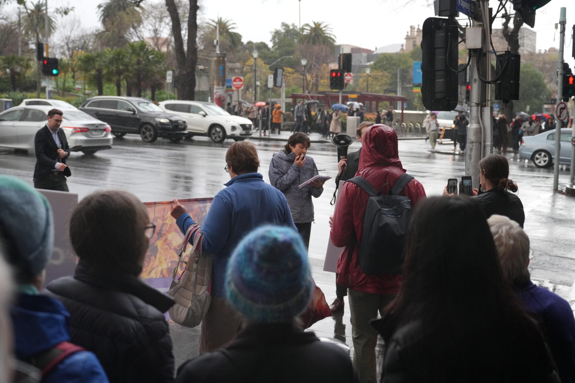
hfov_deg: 41.9
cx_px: 288
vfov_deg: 28.7
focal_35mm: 47
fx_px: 751
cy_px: 192
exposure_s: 1/500
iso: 800
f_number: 4
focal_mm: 47
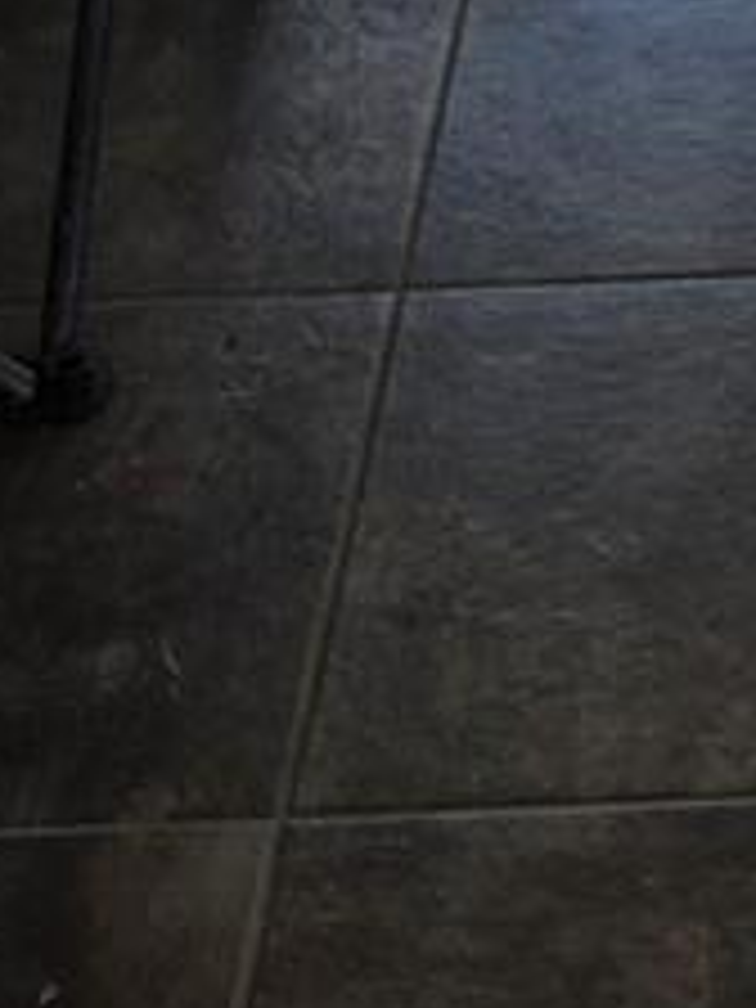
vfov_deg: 13.9
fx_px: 3582
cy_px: -909
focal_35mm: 123
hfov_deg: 11.6
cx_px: 1058
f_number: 1.8
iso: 25
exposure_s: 1/388
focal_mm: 5.4
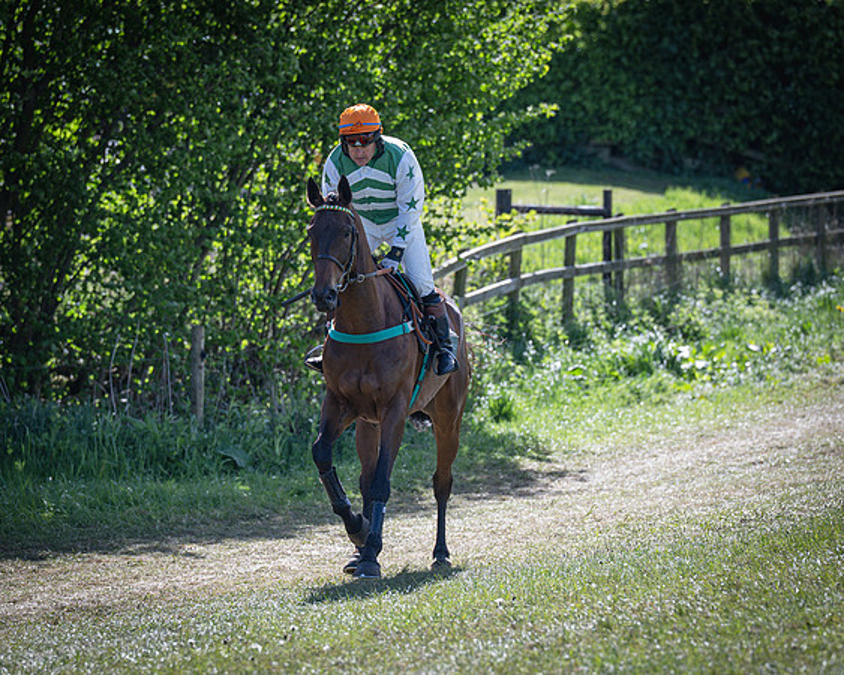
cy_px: 374
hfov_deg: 6.4
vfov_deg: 5.1
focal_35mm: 302
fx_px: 7541
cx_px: 370
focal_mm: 200
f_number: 4
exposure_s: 1/1000
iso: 400
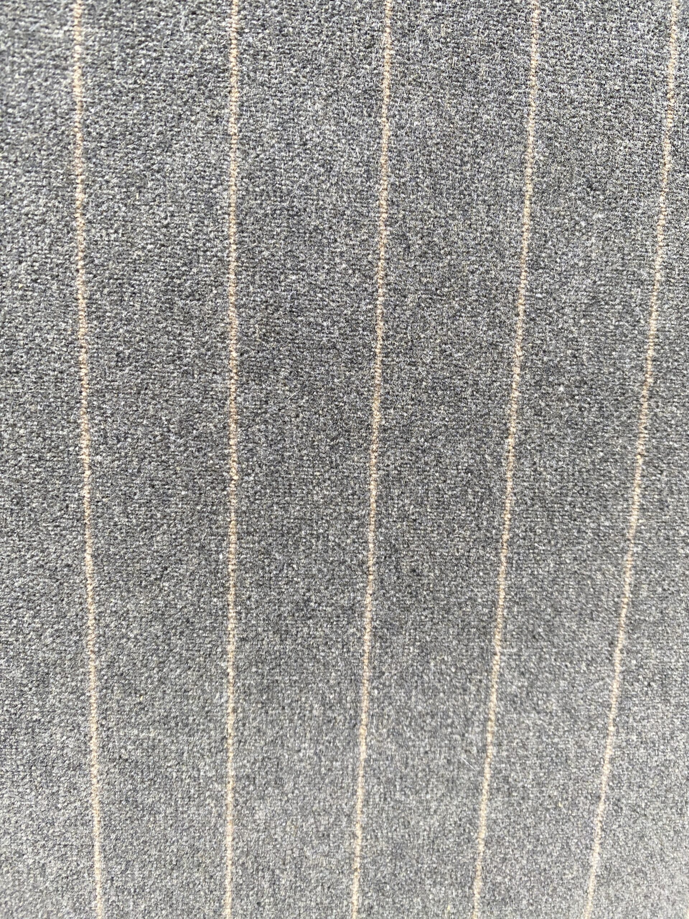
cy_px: 460
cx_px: 344
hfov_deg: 53.1
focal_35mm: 26
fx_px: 690
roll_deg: -2.1
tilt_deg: -27.3
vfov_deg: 67.3
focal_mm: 4.25
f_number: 1.8
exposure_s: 1/121
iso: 100
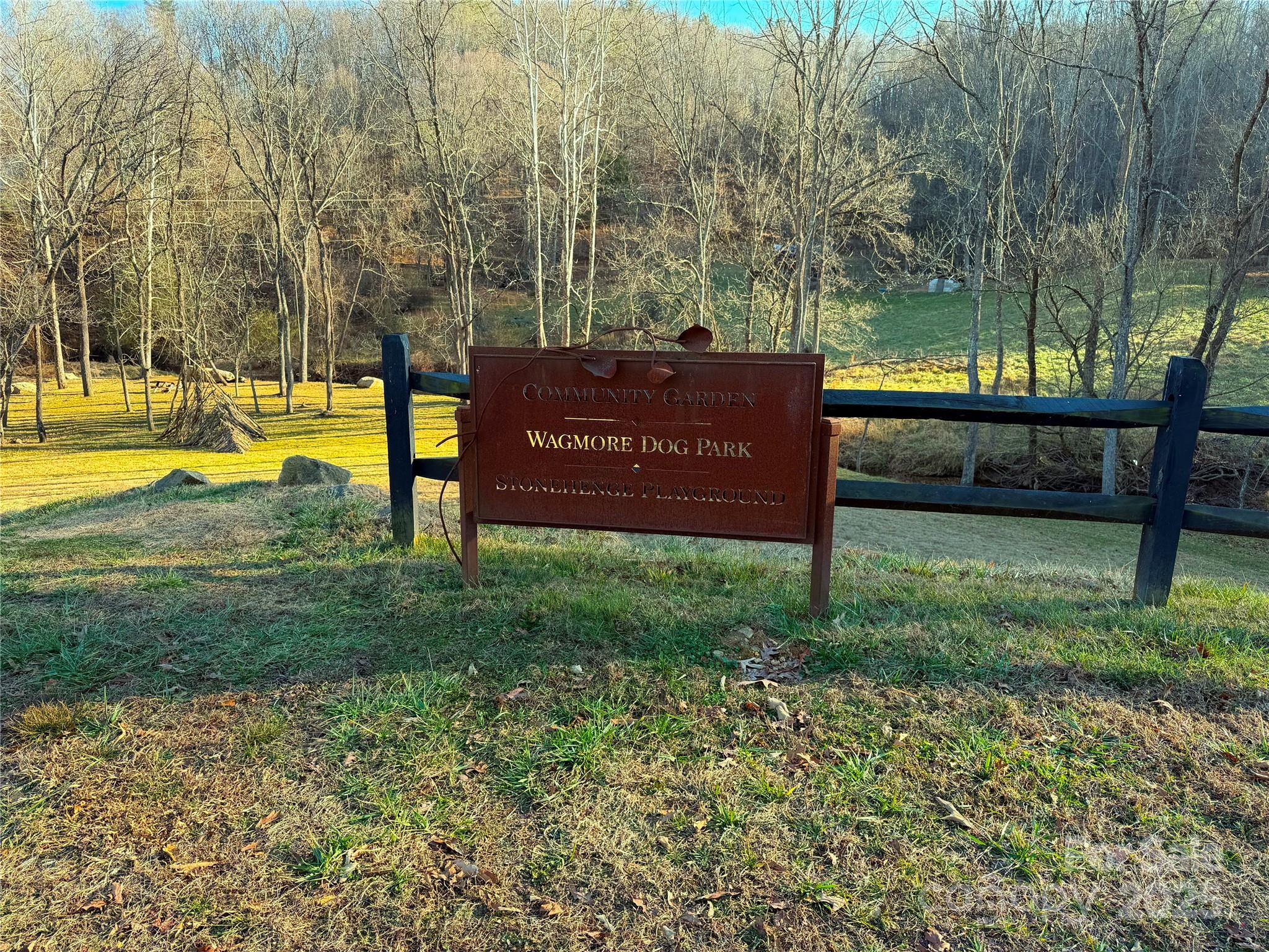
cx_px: 634
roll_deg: -0.8
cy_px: 476
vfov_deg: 56.8
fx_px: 880
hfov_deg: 71.6
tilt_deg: -12.4
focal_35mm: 24
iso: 80
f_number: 1.78
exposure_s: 1/602
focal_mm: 6.76
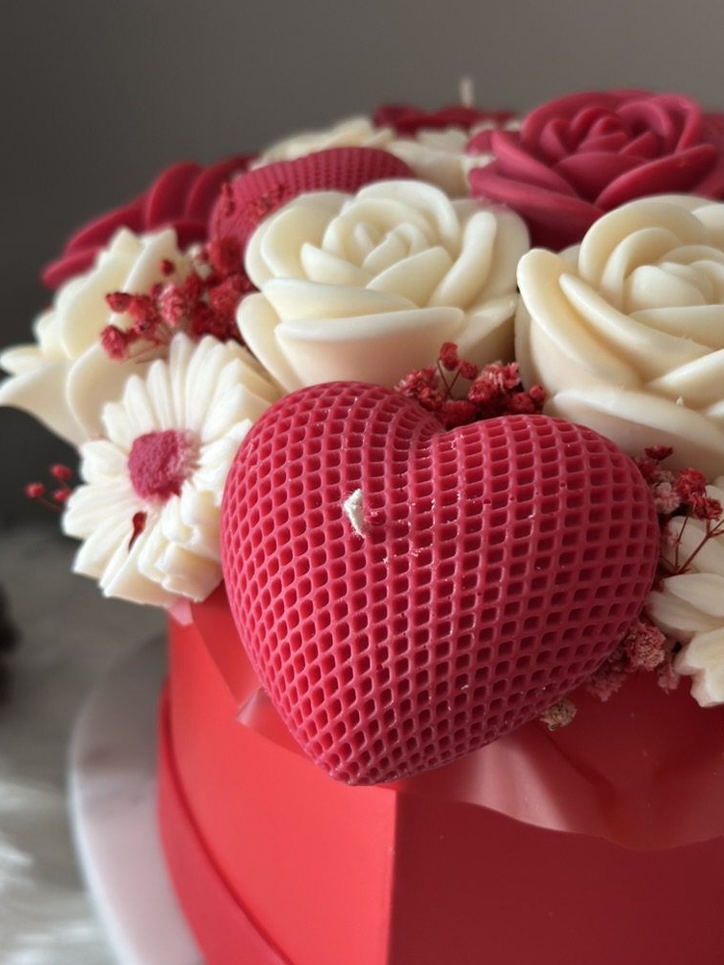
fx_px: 1367
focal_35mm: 49
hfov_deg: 29.7
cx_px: 360
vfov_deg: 38.9
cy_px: 482
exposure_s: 1/60
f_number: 1.78
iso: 200
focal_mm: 6.86
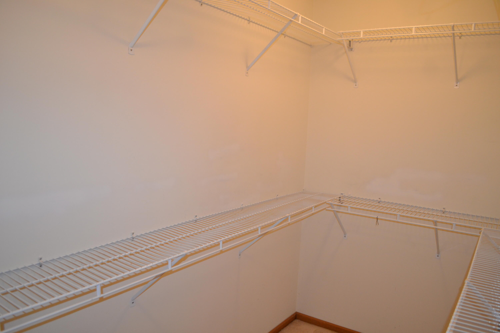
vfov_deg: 47.9
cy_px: 166
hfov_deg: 67.4
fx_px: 375
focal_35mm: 27
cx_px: 250
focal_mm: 18
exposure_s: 1/60
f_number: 3.5
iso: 640
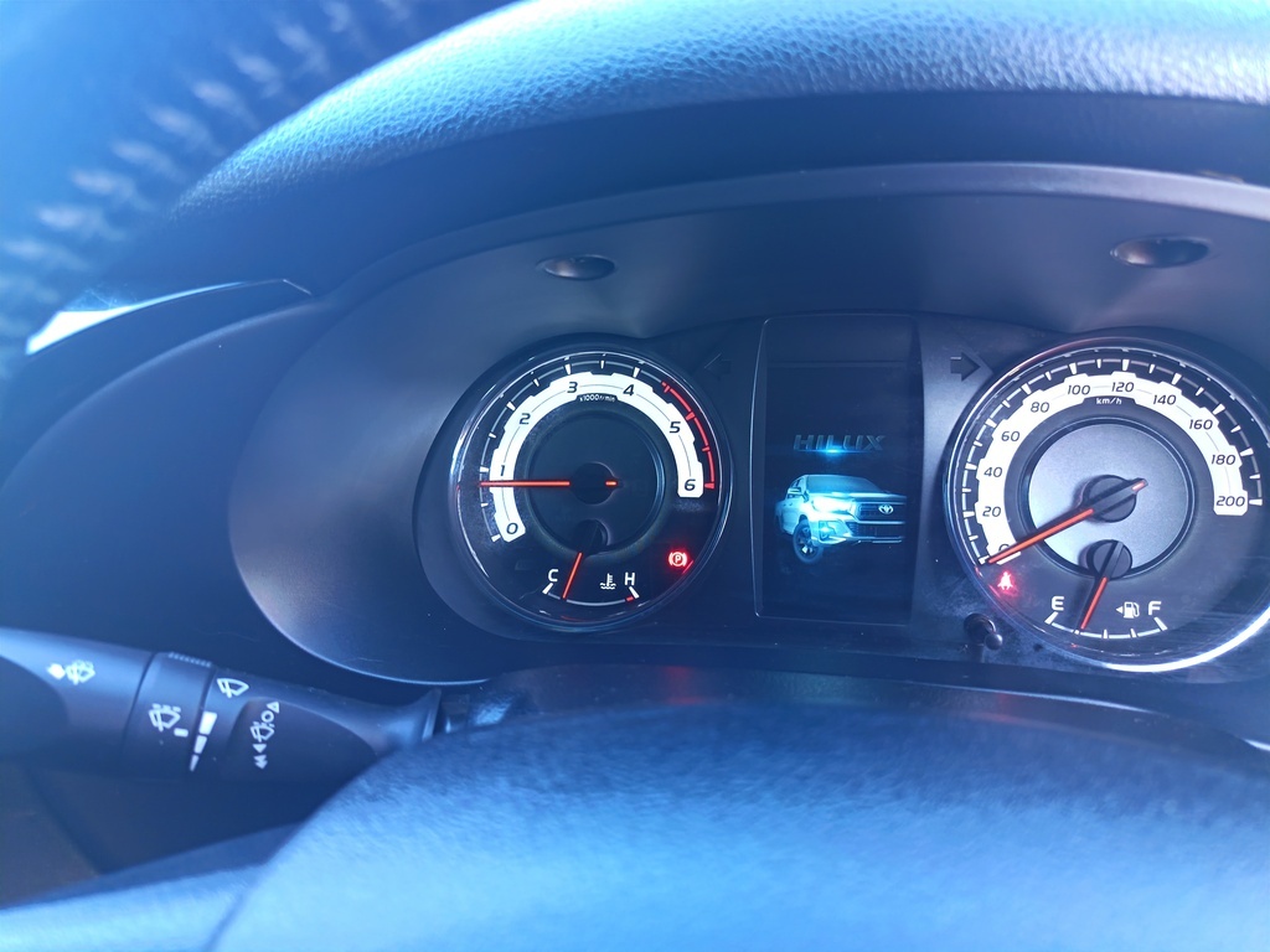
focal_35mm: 24
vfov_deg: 56.8
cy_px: 476
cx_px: 635
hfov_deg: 71.6
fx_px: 881
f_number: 1.75
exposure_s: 1/30
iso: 697
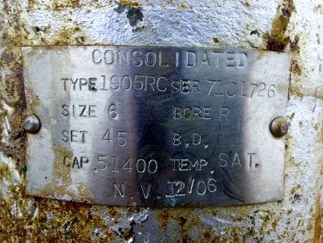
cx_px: 162
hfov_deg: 52.6
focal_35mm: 35
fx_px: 327
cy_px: 122
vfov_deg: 40.7
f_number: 2.4
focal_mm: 4.28
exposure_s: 1/17
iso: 400
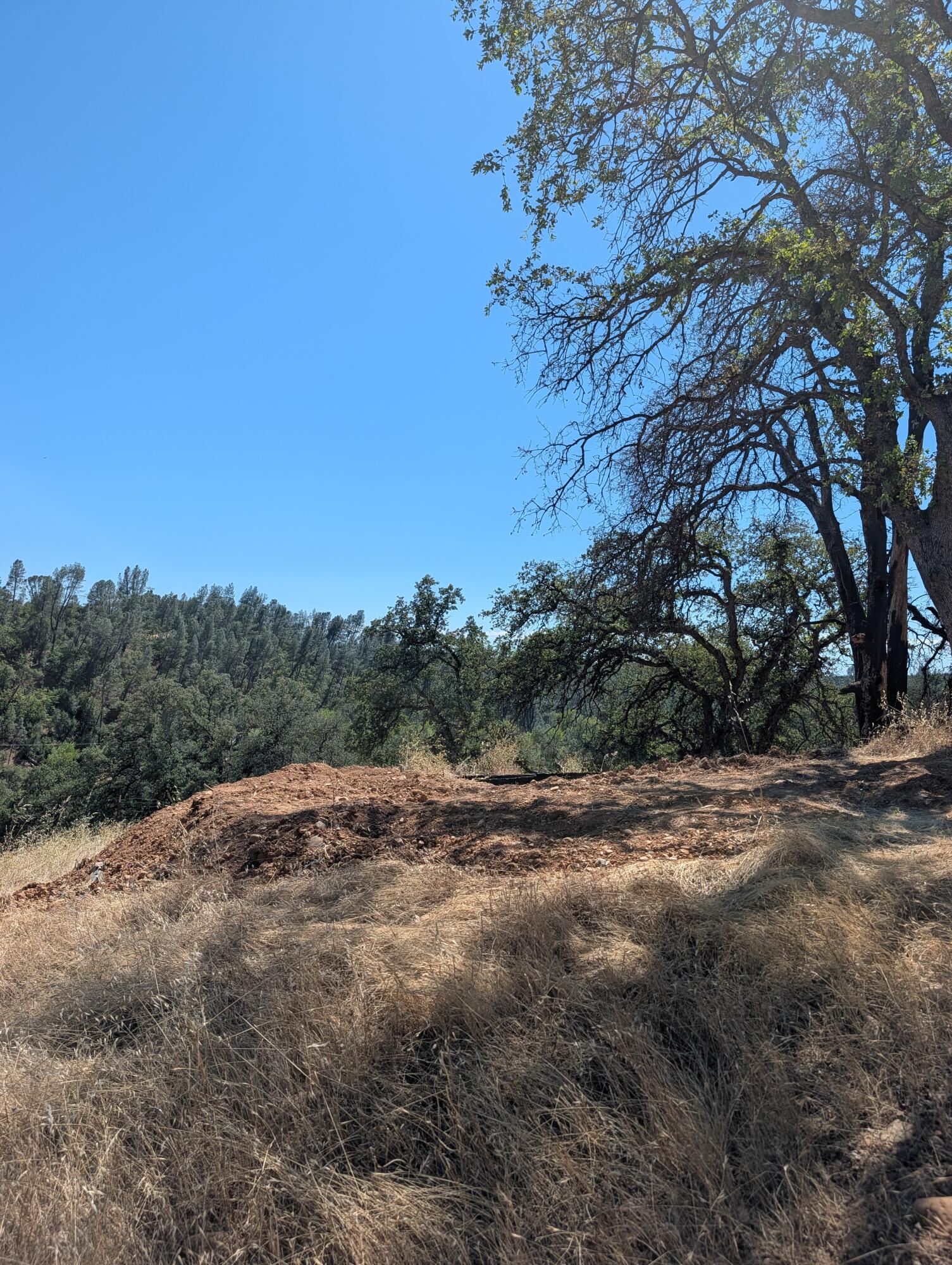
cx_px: 476
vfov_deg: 71.5
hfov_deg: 56.9
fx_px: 878
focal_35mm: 24
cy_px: 632
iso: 19
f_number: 1.68
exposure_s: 1/1111
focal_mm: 6.9
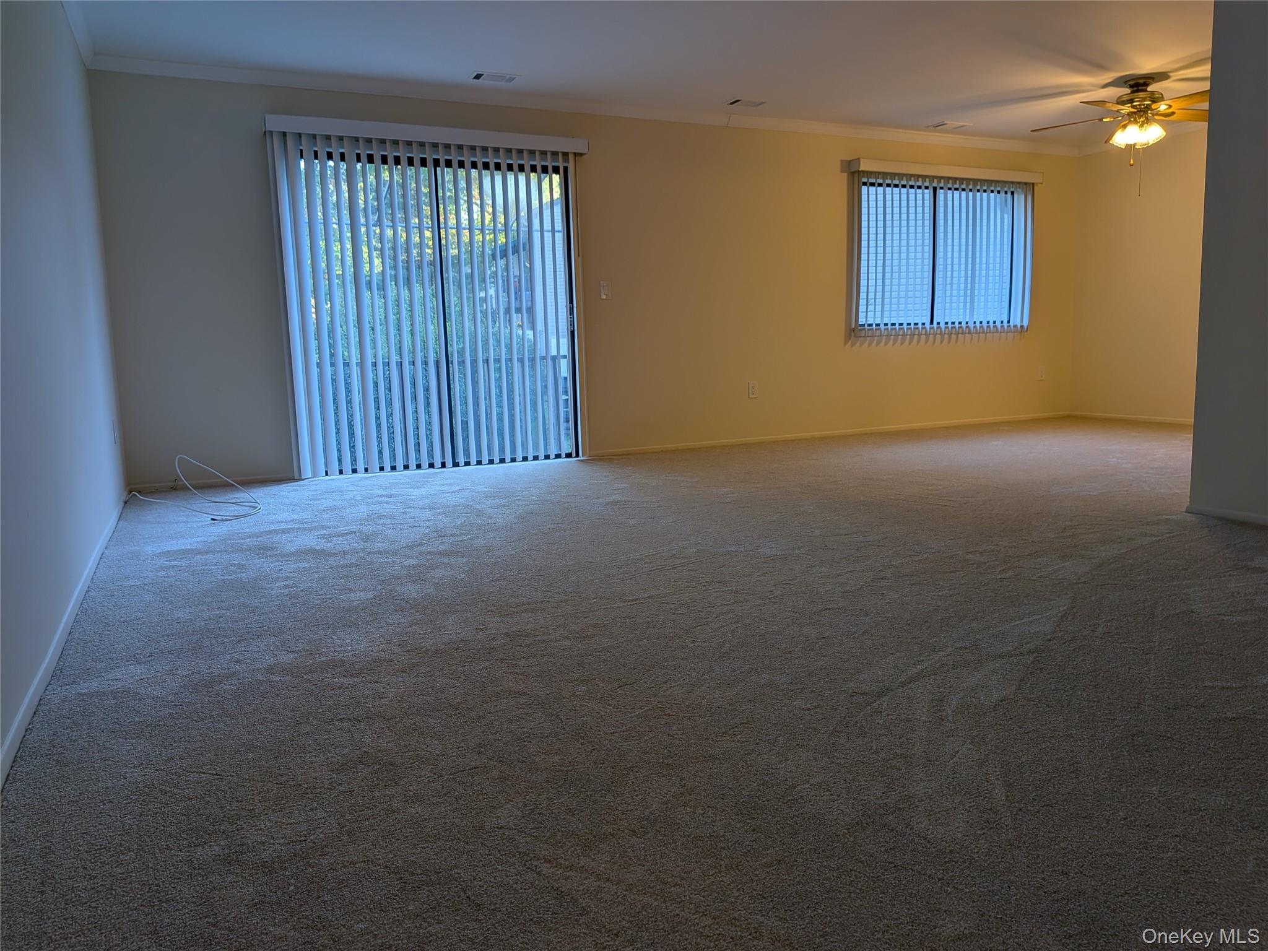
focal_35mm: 24
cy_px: 476
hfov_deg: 71.6
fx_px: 879
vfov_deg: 56.8
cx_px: 634
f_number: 1.7
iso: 35
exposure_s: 1/60
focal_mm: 4.53
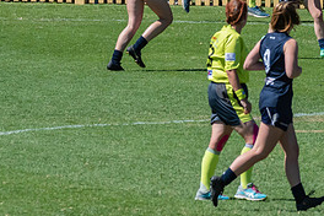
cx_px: 391
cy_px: 1
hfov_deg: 1.5
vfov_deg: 1.0
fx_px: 12509
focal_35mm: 1390
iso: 800
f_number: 11
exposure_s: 1/2000
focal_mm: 360
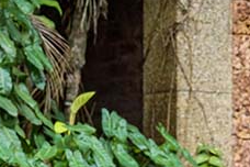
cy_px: 118
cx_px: 211
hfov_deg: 11.3
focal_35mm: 181
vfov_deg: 7.6
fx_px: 1257
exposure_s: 1/200
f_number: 7.1
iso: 12800
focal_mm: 43
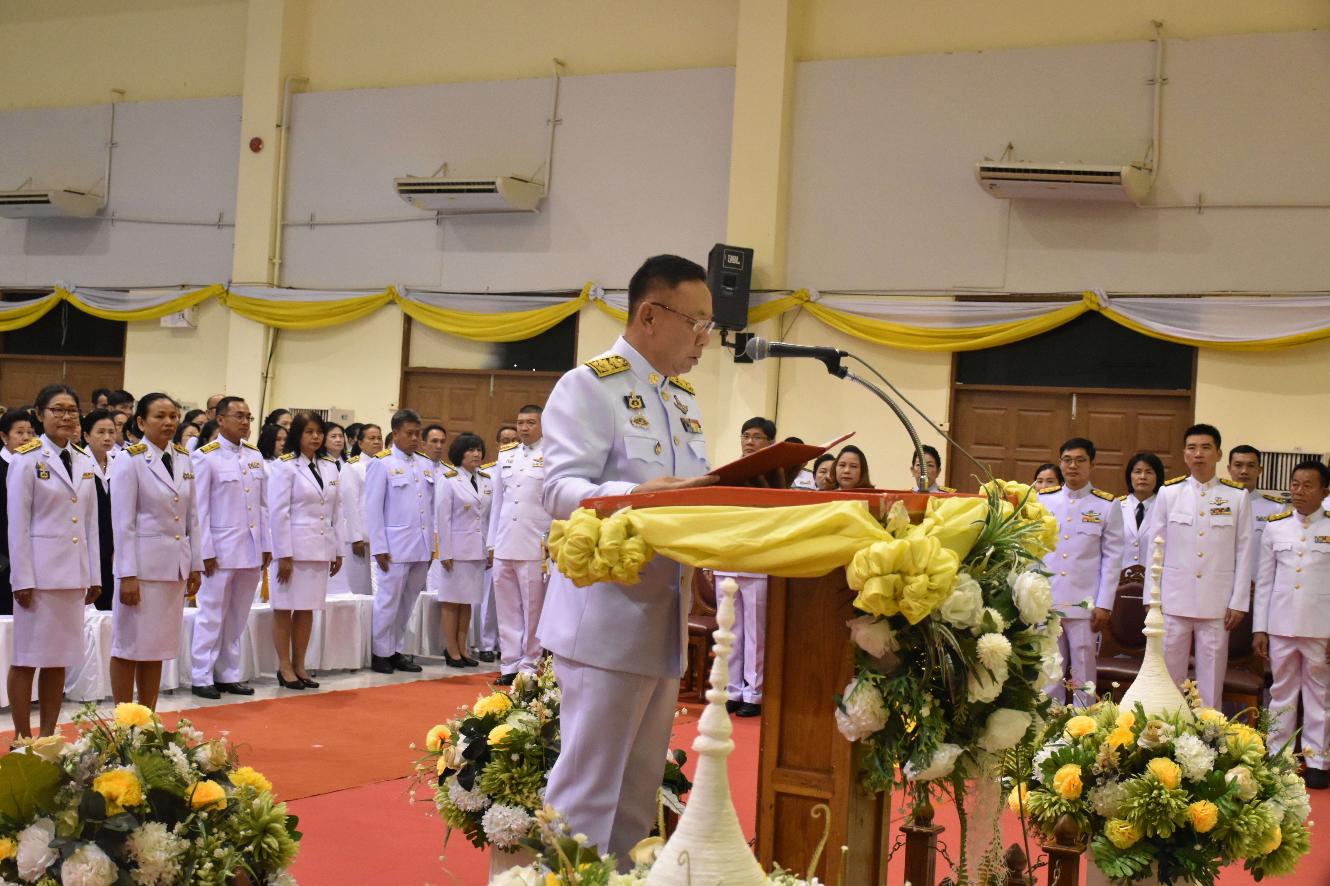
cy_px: 443
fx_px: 1884
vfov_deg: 26.5
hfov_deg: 38.9
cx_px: 665
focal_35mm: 51
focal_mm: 34
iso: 3200
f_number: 5
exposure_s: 1/100
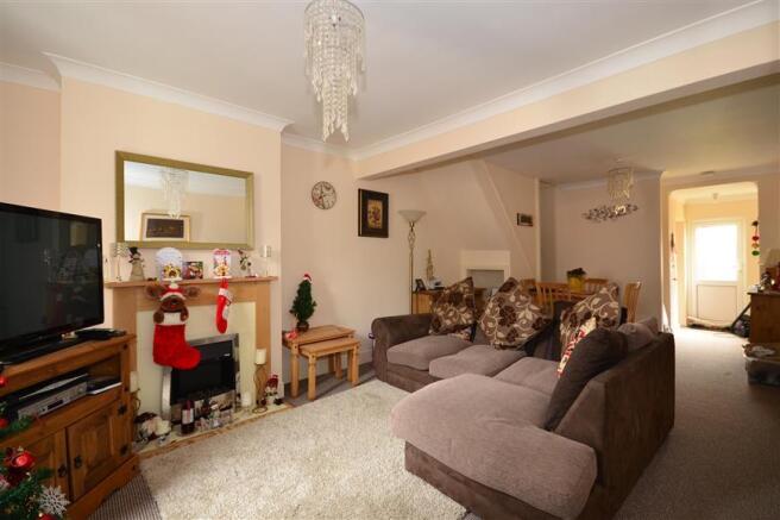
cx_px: 390
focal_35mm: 15
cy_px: 260
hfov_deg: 100.4
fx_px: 325
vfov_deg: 77.3
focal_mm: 10
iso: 400
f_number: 5.6
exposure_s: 1/2
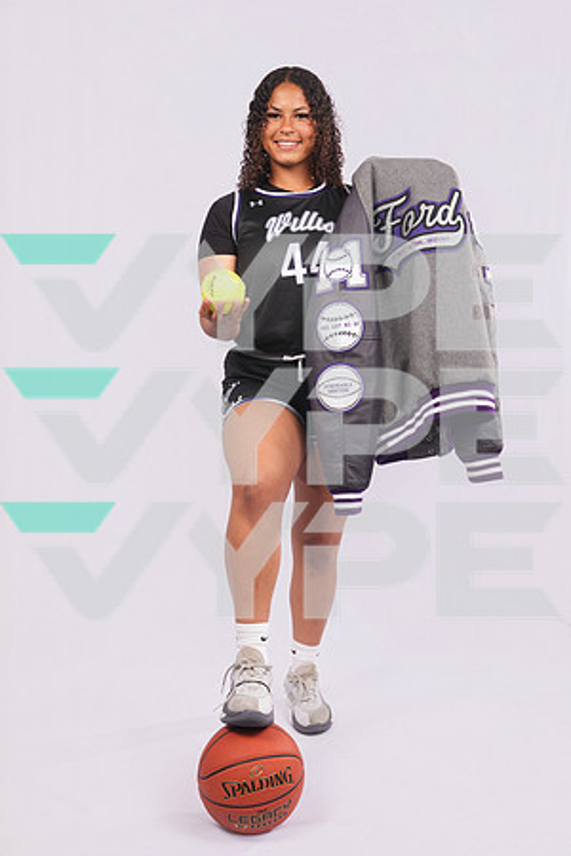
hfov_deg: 35.1
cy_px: 428
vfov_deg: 50.7
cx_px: 286
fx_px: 904
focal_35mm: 38
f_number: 7.1
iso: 160
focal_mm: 38
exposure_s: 1/200
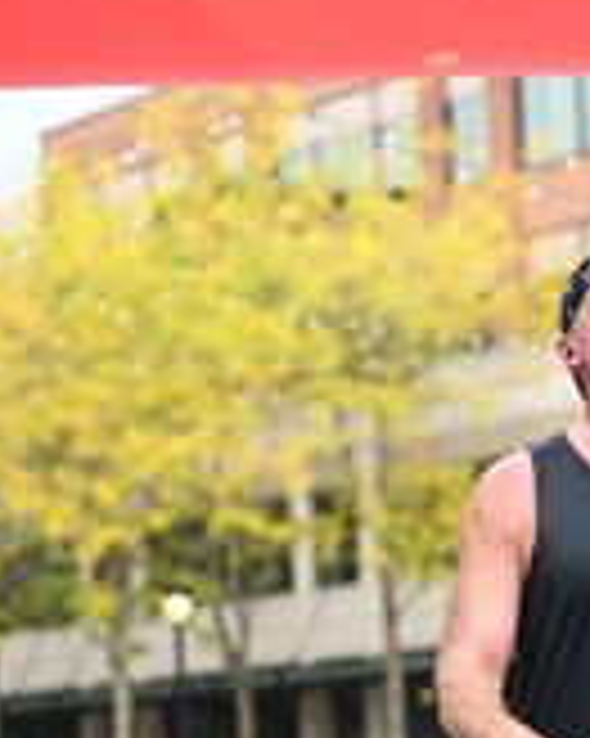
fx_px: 4806
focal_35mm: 220
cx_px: 709
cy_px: 558
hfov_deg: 7.0
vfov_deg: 8.8
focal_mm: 70
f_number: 2.8
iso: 640
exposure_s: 1/2000
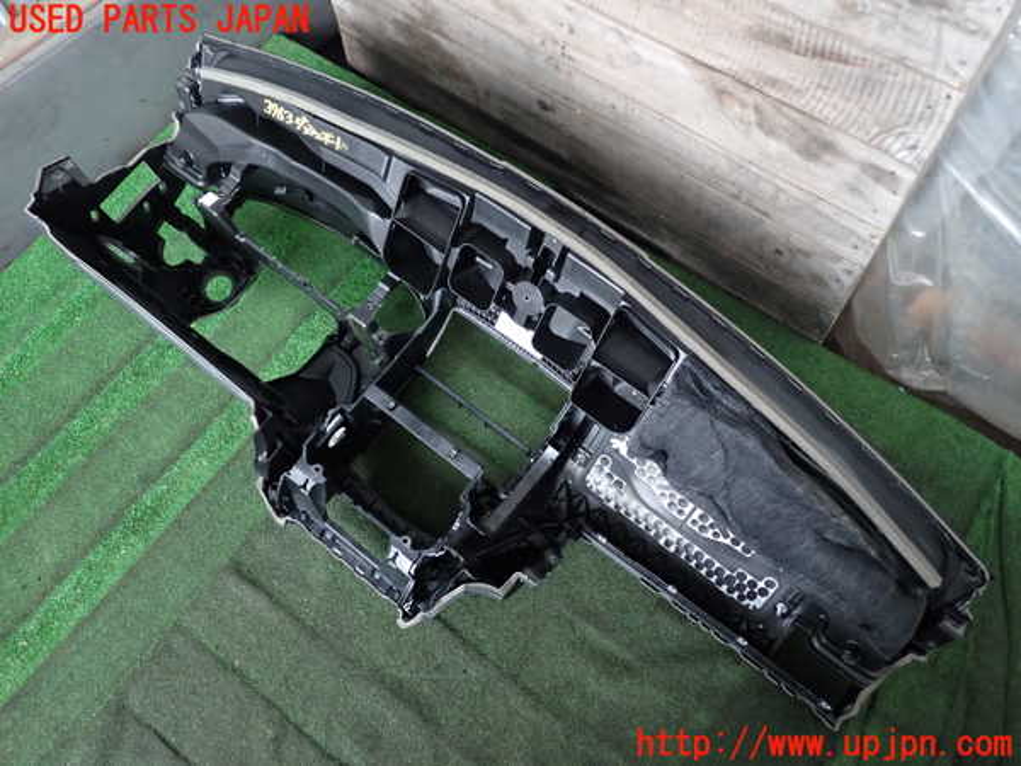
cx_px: 510
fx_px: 826
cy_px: 383
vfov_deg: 49.7
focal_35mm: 28
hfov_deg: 63.4
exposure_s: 1/30
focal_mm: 5.05
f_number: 2.2
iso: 320
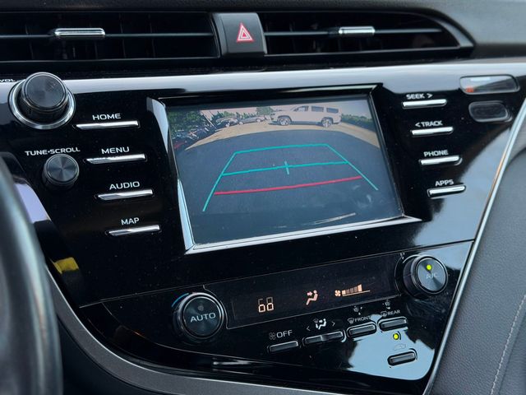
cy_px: 198
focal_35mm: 48
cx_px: 263
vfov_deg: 30.3
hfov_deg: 39.7
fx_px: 729
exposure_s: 1/144
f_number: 1.78
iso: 100
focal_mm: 6.76
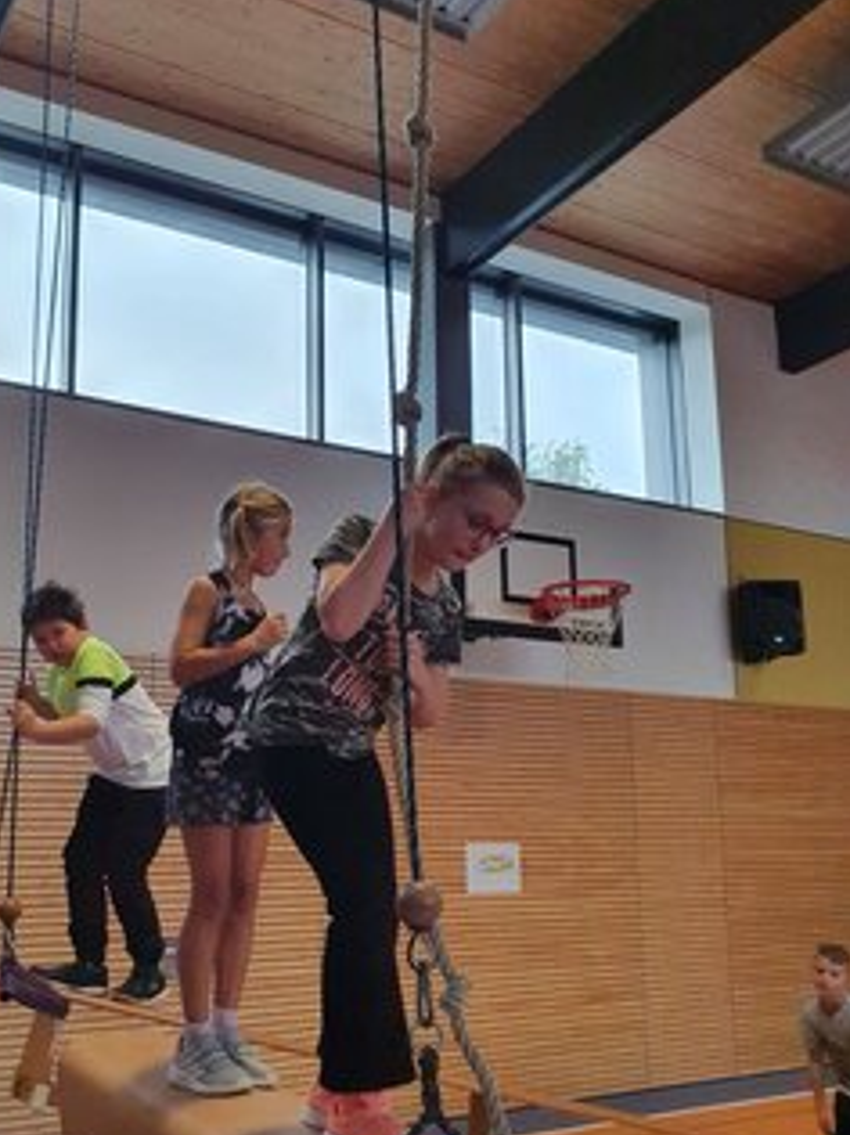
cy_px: 638
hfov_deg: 42.6
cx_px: 317
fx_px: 1081
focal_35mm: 33
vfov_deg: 55.2
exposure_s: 1/120
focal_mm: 4.32
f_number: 2.4
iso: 125
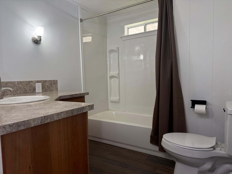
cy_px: 87
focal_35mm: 24
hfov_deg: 71.6
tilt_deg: -3.6
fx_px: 161
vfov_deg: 56.8
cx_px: 116
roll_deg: +1.6
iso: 200
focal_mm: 6.76
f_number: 1.78
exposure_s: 1/156
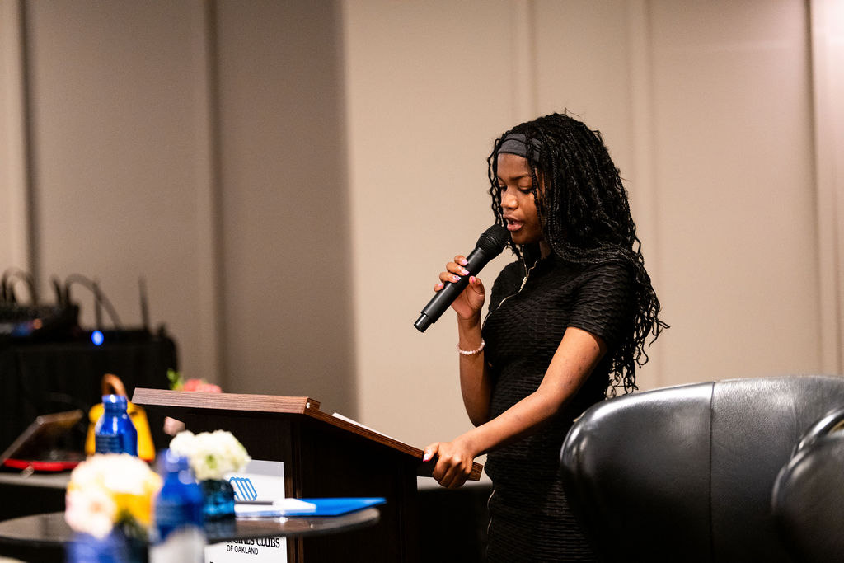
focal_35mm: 165
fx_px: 3869
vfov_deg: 8.3
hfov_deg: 12.5
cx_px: 422
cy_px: 282
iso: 2500
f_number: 2.8
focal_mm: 165
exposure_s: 1/100
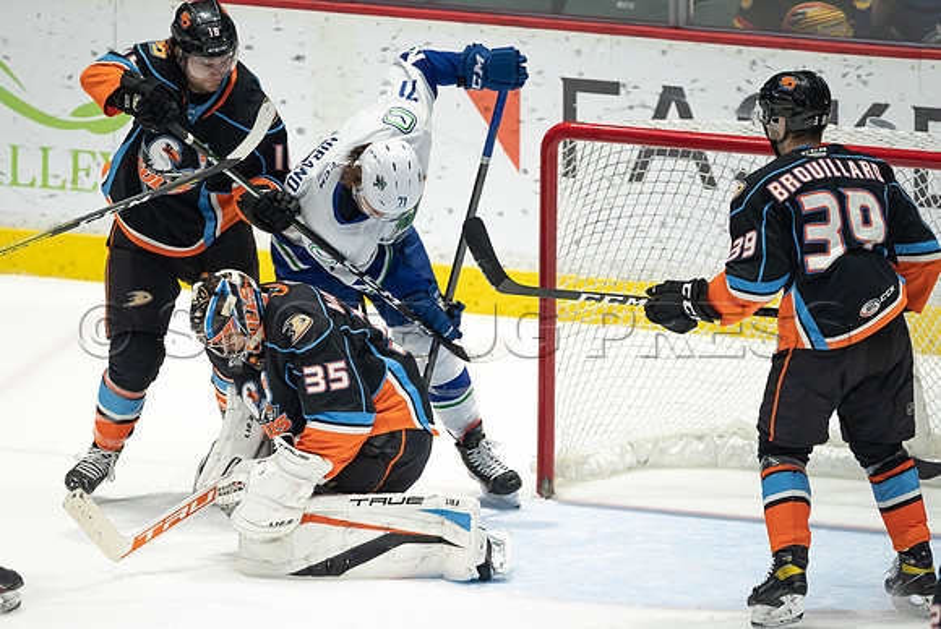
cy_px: 410
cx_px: 380
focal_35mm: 798
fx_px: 20889
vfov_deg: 1.7
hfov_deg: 2.6
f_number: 4
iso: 1600
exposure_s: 1/640
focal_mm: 600
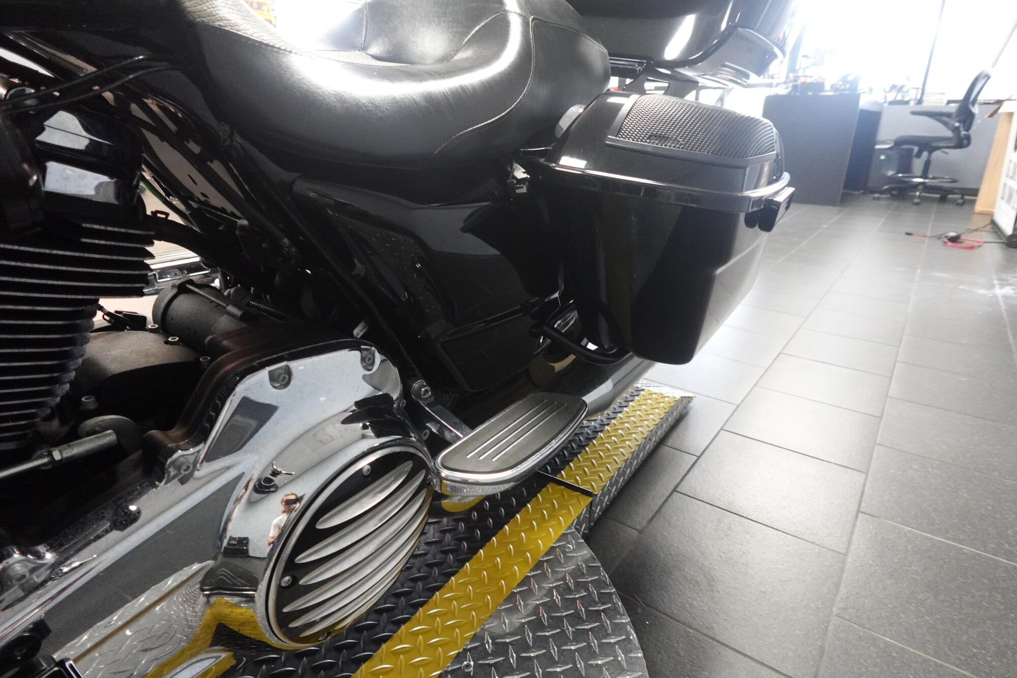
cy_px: 339
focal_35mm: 20
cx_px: 508
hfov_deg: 84.0
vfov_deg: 61.9
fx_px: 565
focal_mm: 7.6
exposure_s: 1/80
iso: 1600
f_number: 2
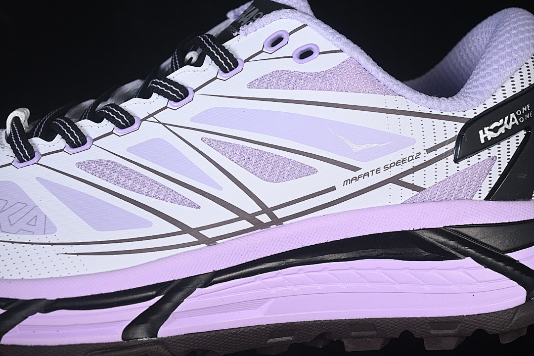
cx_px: 267
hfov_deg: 27.0
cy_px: 178
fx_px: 1112
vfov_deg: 18.2
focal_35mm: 75
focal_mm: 50
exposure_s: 1/80
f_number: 7.1
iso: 160
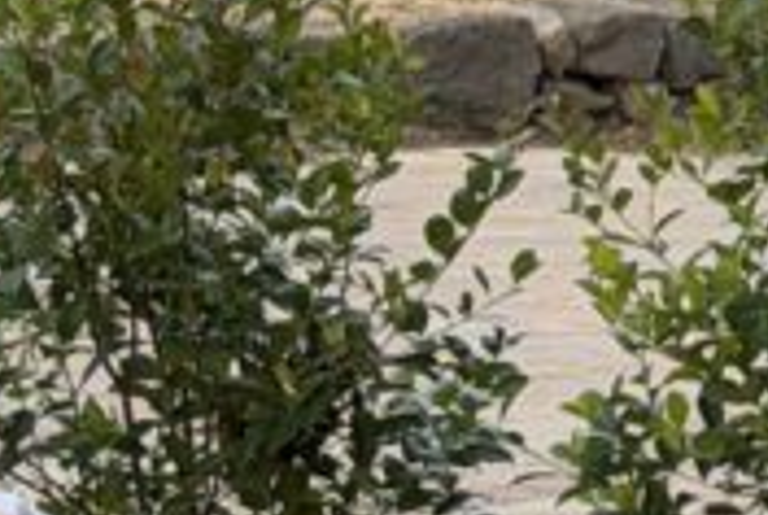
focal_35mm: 290
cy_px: -275
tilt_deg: -2.2
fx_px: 6197
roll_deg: +0.8
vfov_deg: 4.7
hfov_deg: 7.0
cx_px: 1261
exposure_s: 1/420
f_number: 1.78
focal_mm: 6.76
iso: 64
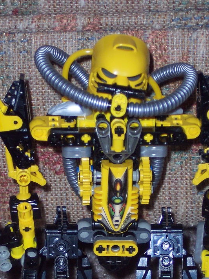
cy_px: 222
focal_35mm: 183
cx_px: 116
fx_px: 1474
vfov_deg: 10.8
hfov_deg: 8.1
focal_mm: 21.3
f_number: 4.8
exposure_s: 1/60
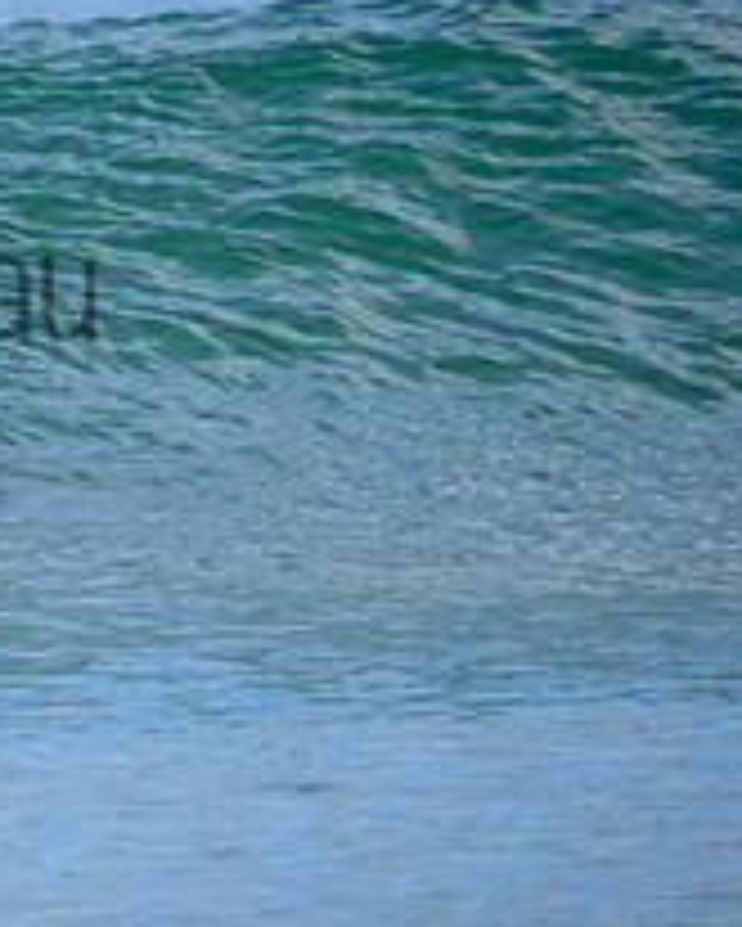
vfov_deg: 0.9
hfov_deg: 0.7
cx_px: -378
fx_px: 58042
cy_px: 236
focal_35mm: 2116
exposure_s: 1/1600
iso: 2000
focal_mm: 800
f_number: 11
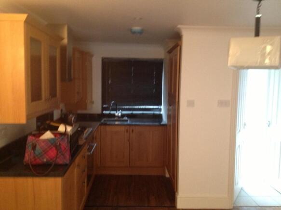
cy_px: 105
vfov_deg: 40.7
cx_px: 140
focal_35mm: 35
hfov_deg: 52.6
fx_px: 284
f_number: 2.4
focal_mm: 4.28
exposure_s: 1/20
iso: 400
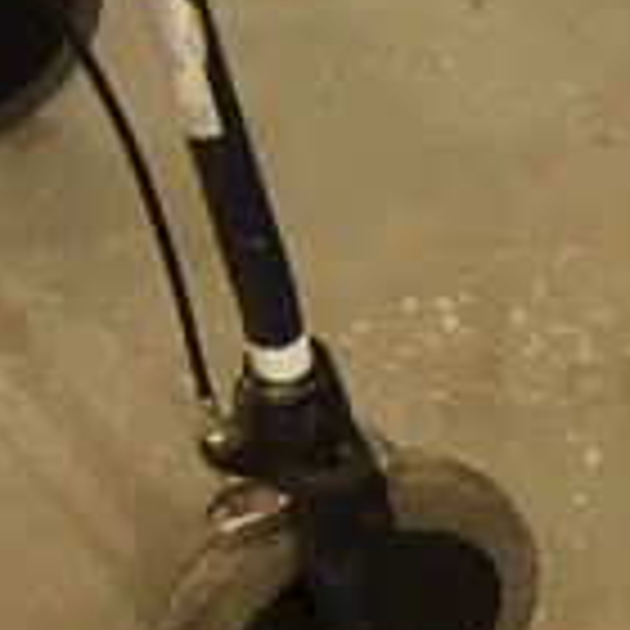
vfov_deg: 14.6
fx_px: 2347
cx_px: -292
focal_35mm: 114
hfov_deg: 14.4
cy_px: -189
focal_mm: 5.5
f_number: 2.3
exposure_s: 1/30
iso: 200
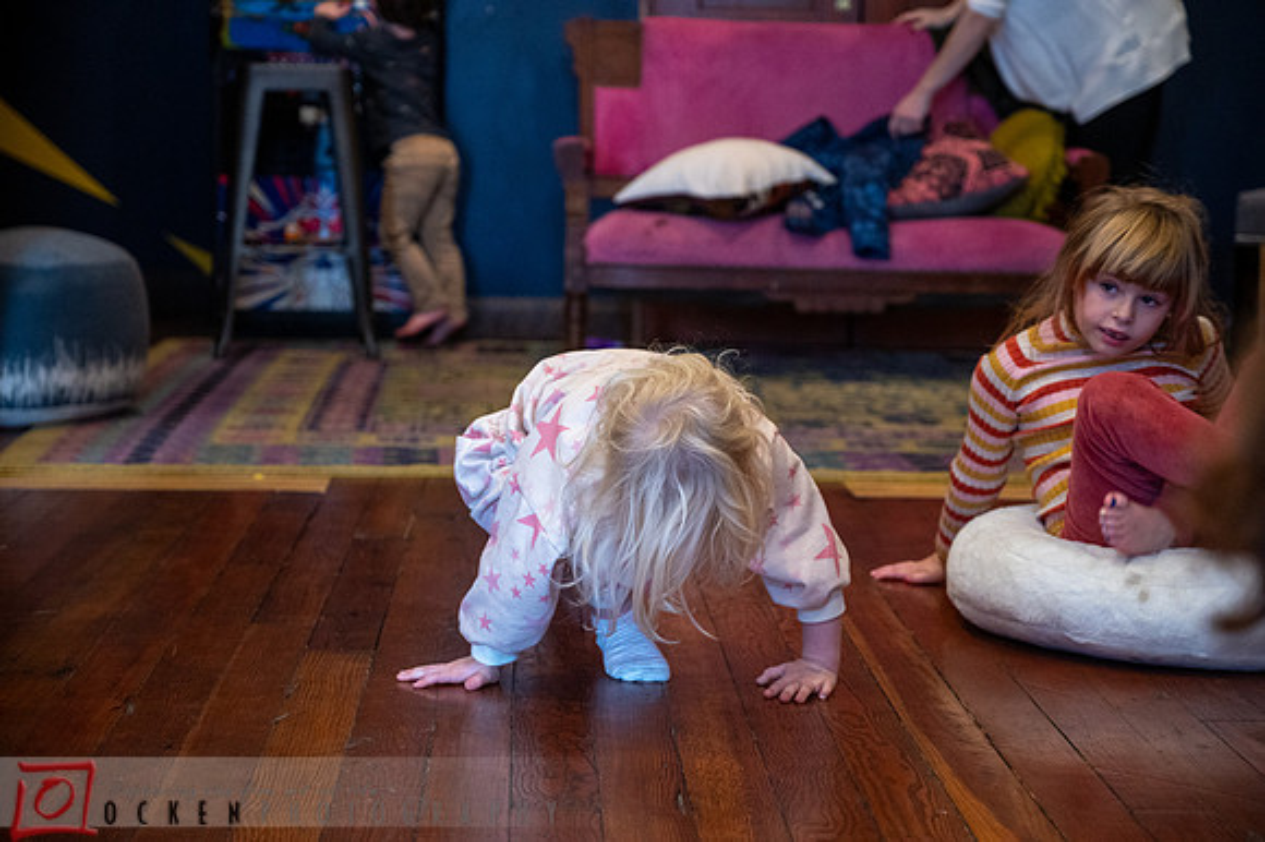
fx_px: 2458
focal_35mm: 70
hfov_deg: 28.9
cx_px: 632
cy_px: 421
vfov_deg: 19.4
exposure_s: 1/125
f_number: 4
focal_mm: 70
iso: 3200
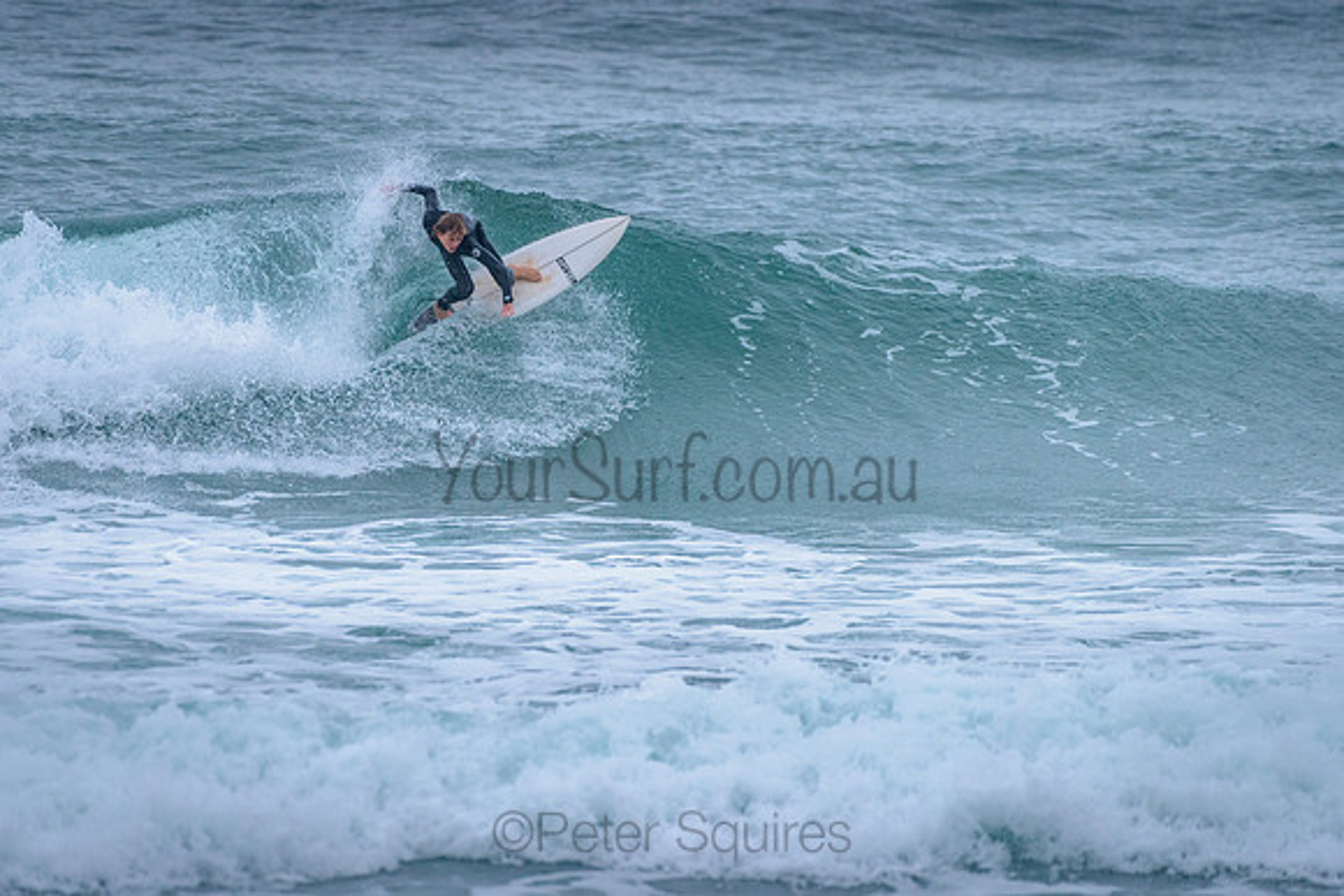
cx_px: 602
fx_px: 22885
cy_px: 347
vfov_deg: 2.2
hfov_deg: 3.4
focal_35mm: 613
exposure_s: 1/2000
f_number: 5.6
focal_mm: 500
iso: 1250
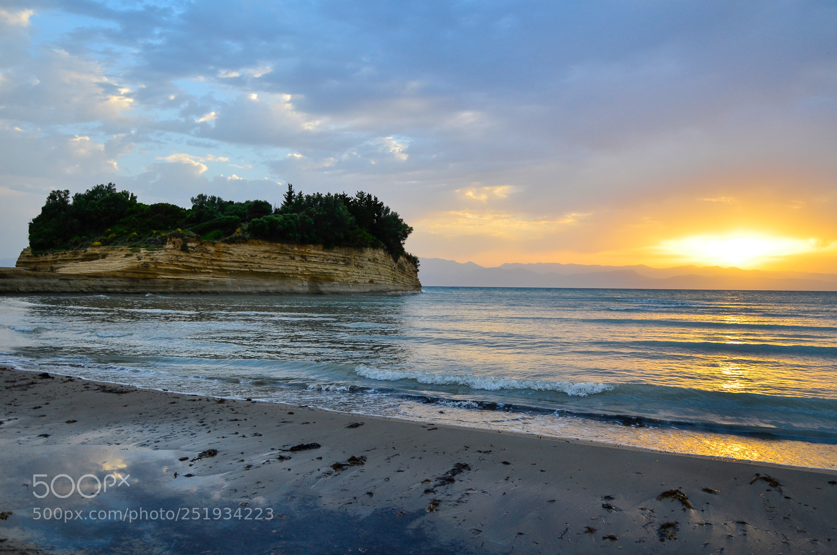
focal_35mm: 27
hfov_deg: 67.5
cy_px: 278
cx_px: 418
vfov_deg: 47.7
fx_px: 626
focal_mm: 18
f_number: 5.6
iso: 250
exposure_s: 1/125
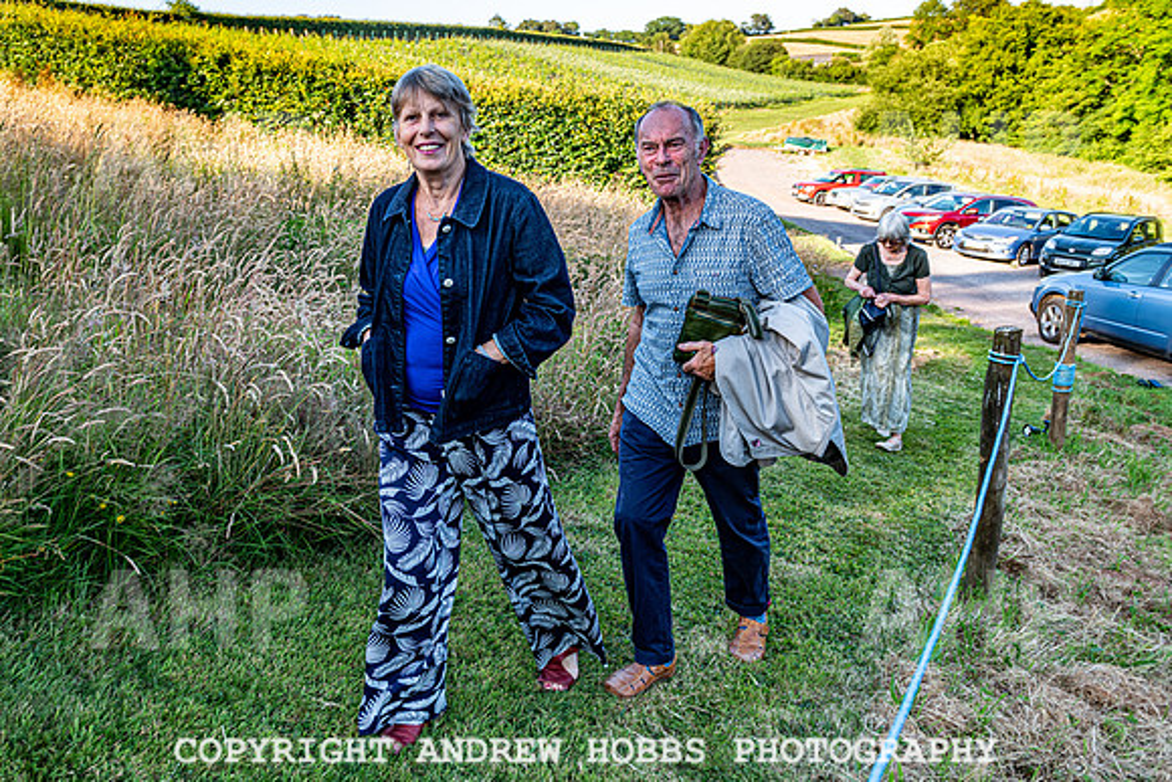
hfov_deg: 63.7
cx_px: 475
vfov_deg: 45.4
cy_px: 342
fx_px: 933
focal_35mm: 29
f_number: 5
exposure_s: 1/200
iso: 72
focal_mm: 24
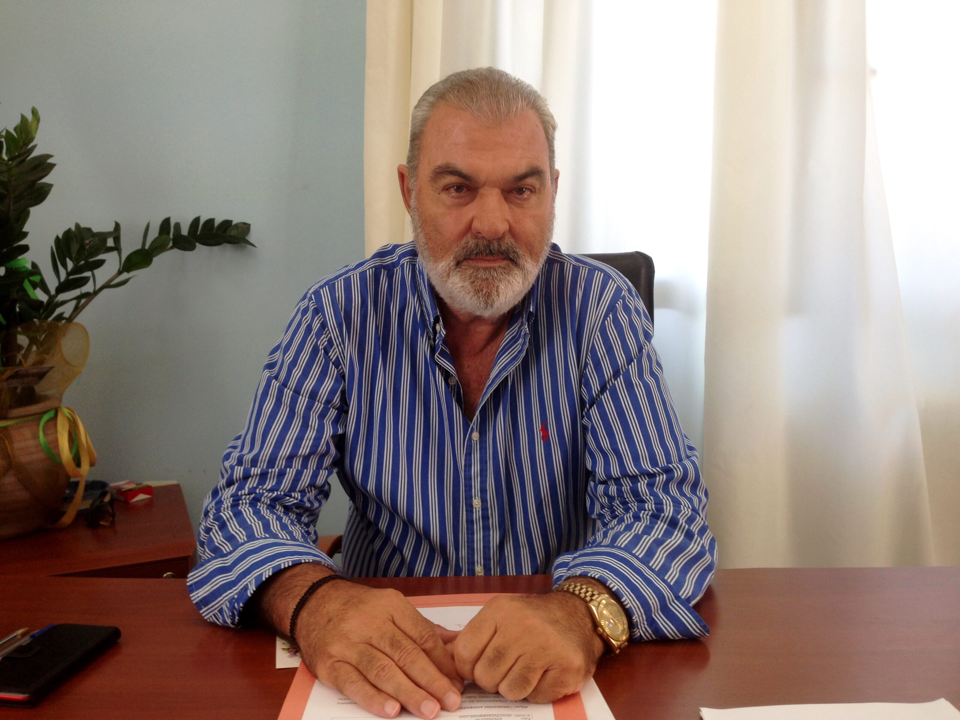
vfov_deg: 42.9
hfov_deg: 55.4
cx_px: 480
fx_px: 915
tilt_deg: -6.0
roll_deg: +1.4
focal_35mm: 33
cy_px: 360
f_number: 2.4
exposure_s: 1/60
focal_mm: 4.12
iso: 50
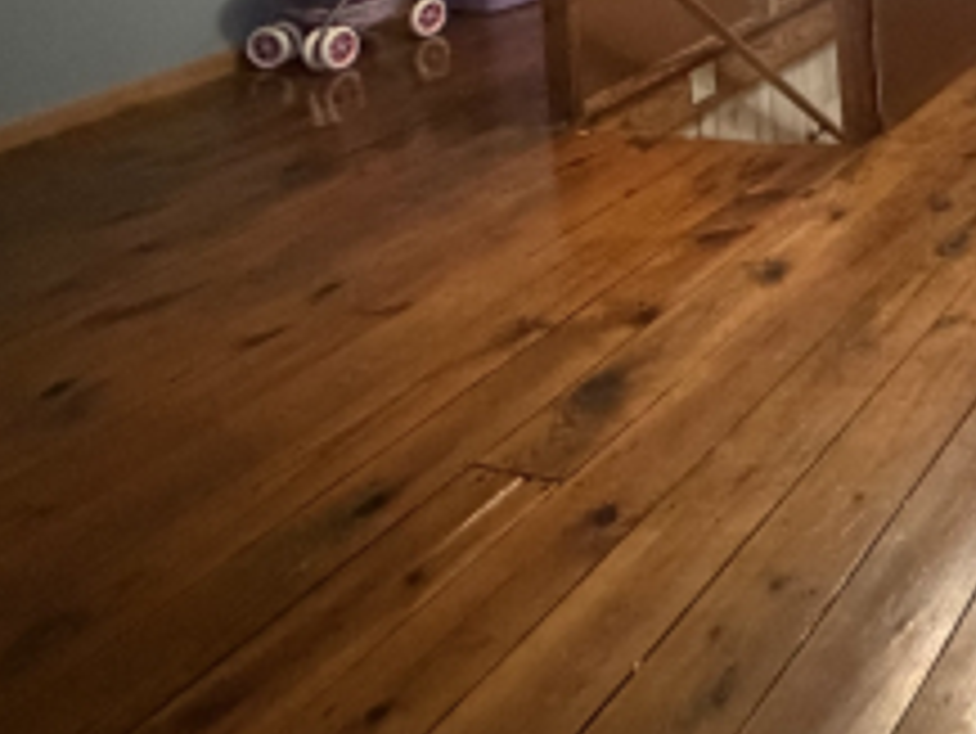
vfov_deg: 26.8
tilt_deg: -1.9
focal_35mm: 43
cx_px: 1176
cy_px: -284
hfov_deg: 34.7
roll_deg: +3.5
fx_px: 1213
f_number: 2.2
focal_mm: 2.22
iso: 1250
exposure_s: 1/60
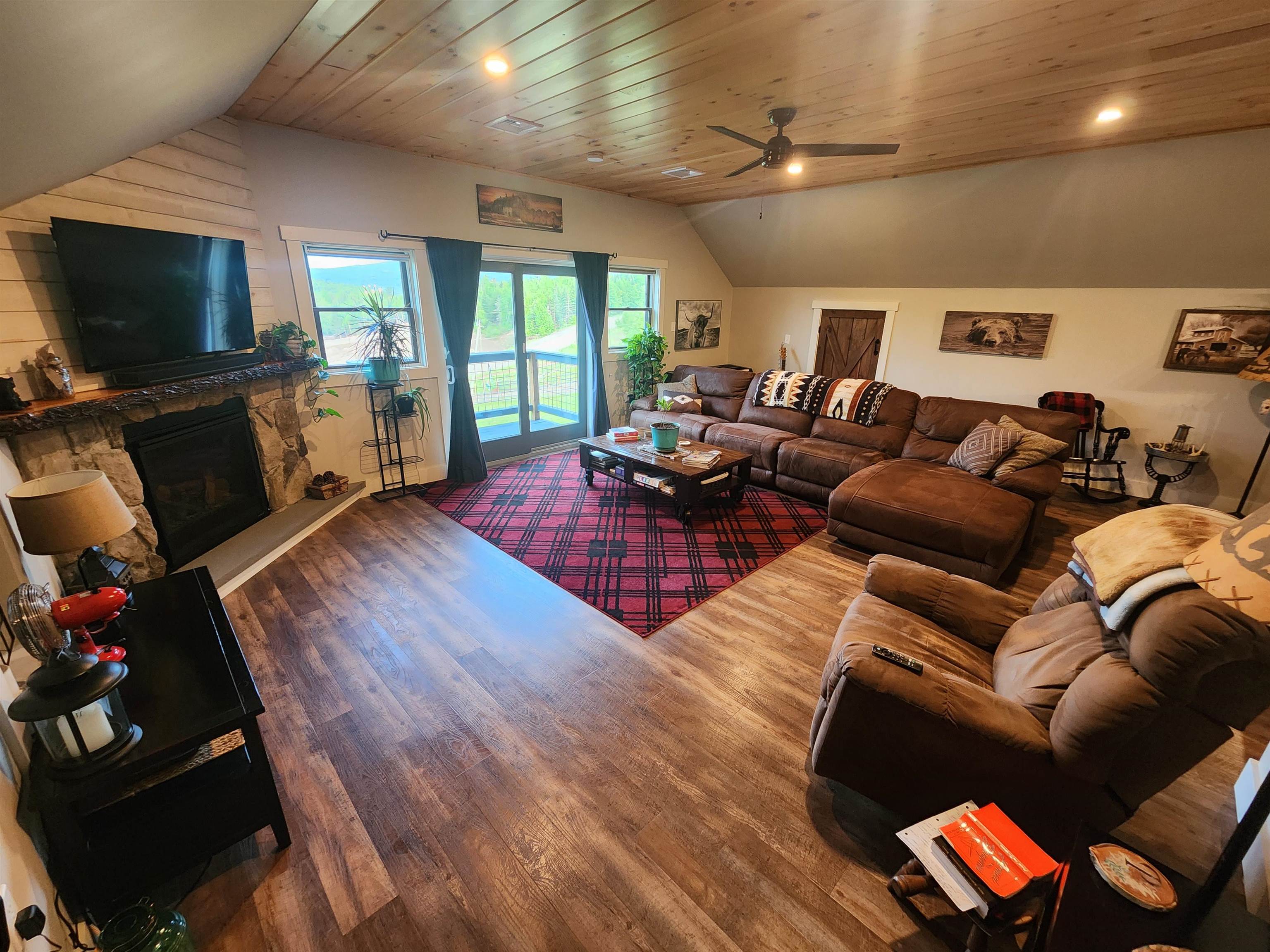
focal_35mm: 13
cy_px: 476
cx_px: 635
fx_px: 477
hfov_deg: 106.2
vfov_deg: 89.9
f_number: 2.2
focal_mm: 2.2
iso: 400
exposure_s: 1/30
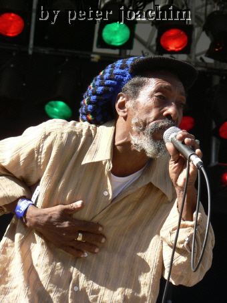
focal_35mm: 203
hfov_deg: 7.3
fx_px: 1774
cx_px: 114
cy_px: 152
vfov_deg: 9.7
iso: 64
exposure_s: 1/160
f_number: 4
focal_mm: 34.8
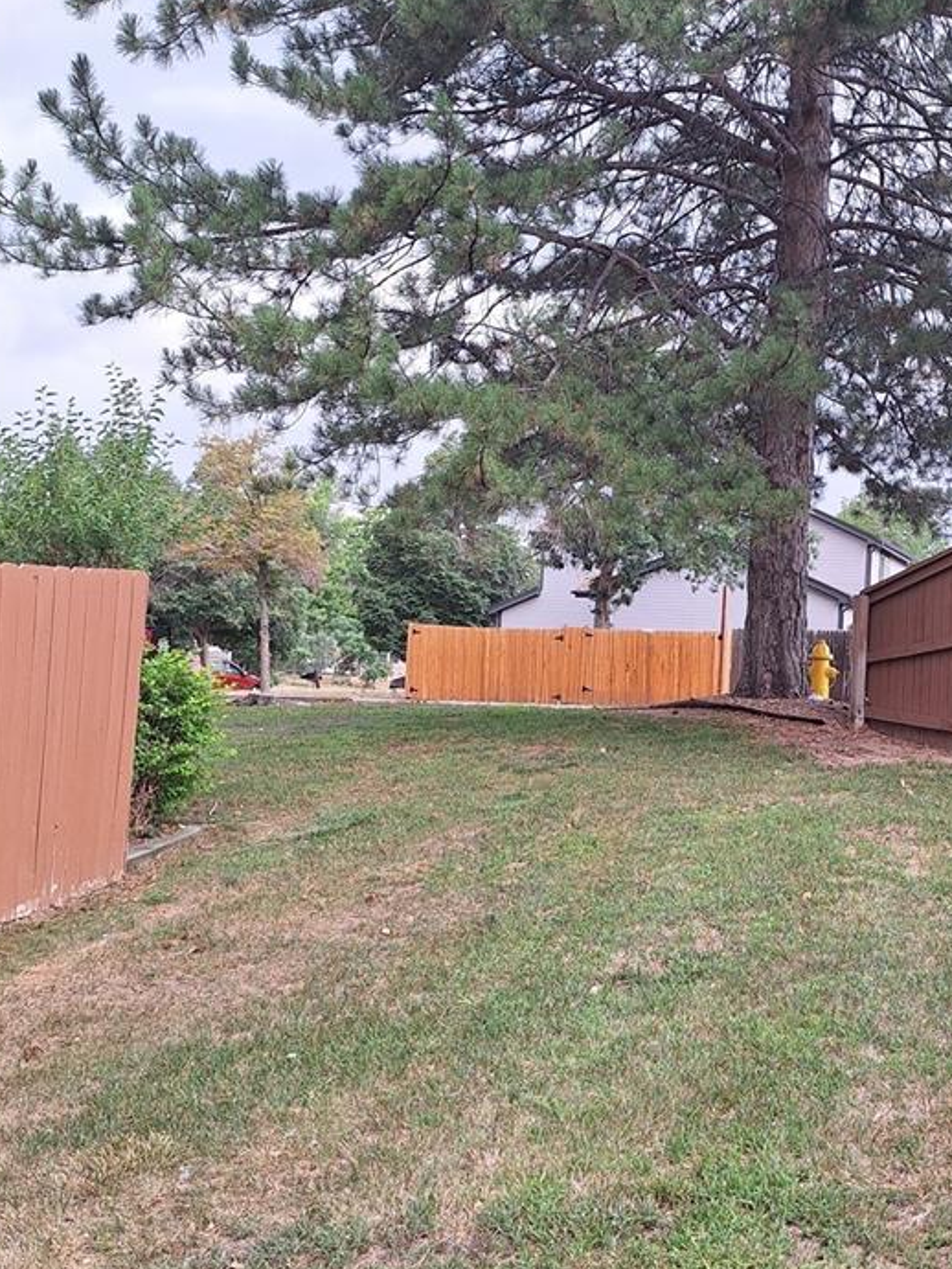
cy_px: 701
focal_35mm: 40
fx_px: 1466
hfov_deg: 34.5
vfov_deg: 46.7
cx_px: 803
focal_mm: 5.54
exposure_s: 1/245
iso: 40
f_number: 1.8
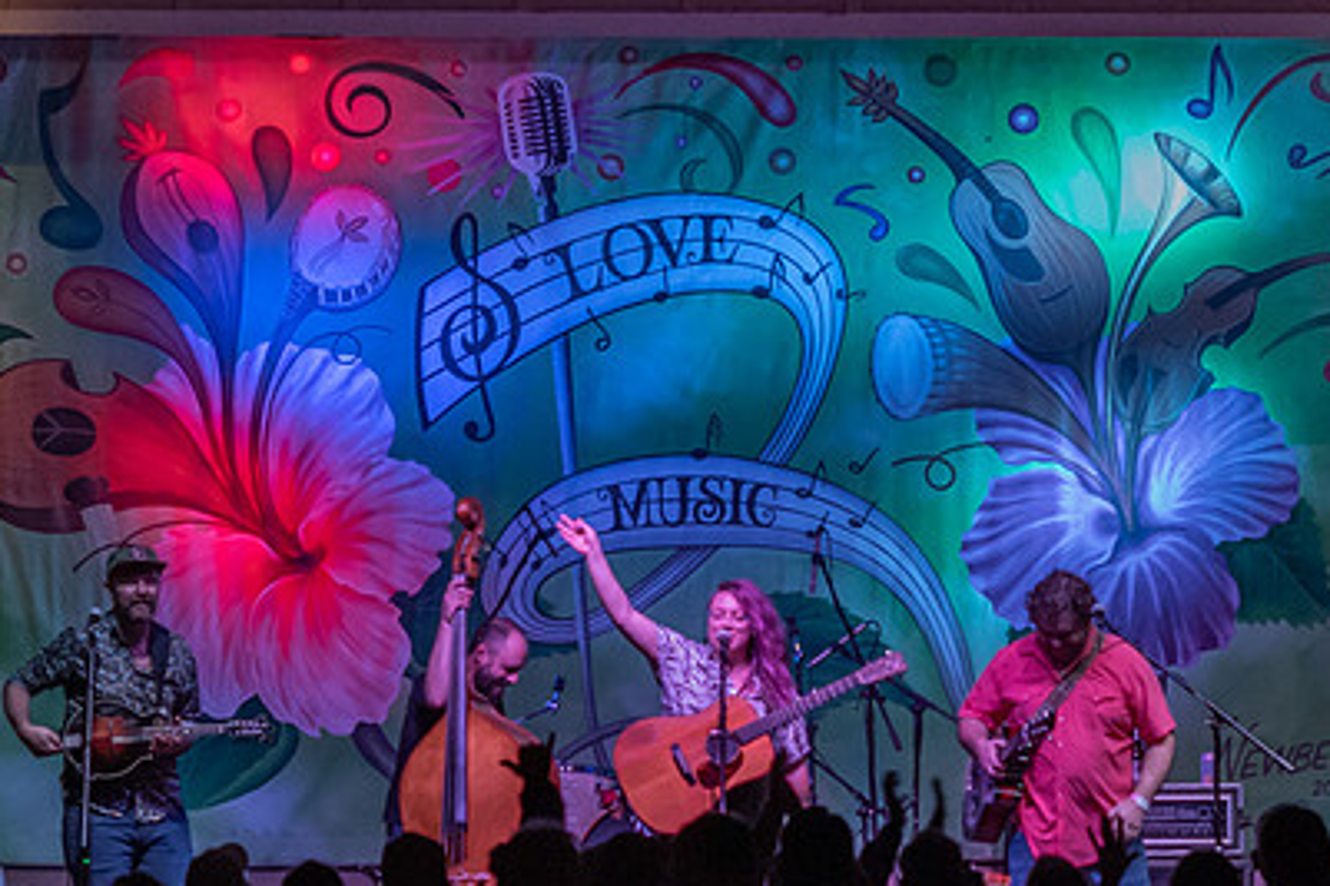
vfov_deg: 5.5
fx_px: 9158
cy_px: 462
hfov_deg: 8.3
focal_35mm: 248
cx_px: 838
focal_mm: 85
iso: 2000
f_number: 4.5
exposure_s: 1/160
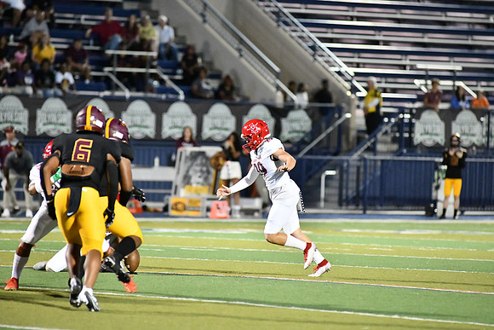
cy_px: 165
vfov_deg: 4.6
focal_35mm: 300
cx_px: 247
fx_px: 4117
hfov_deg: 6.9
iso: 12800
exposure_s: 1/1250
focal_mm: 300
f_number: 4
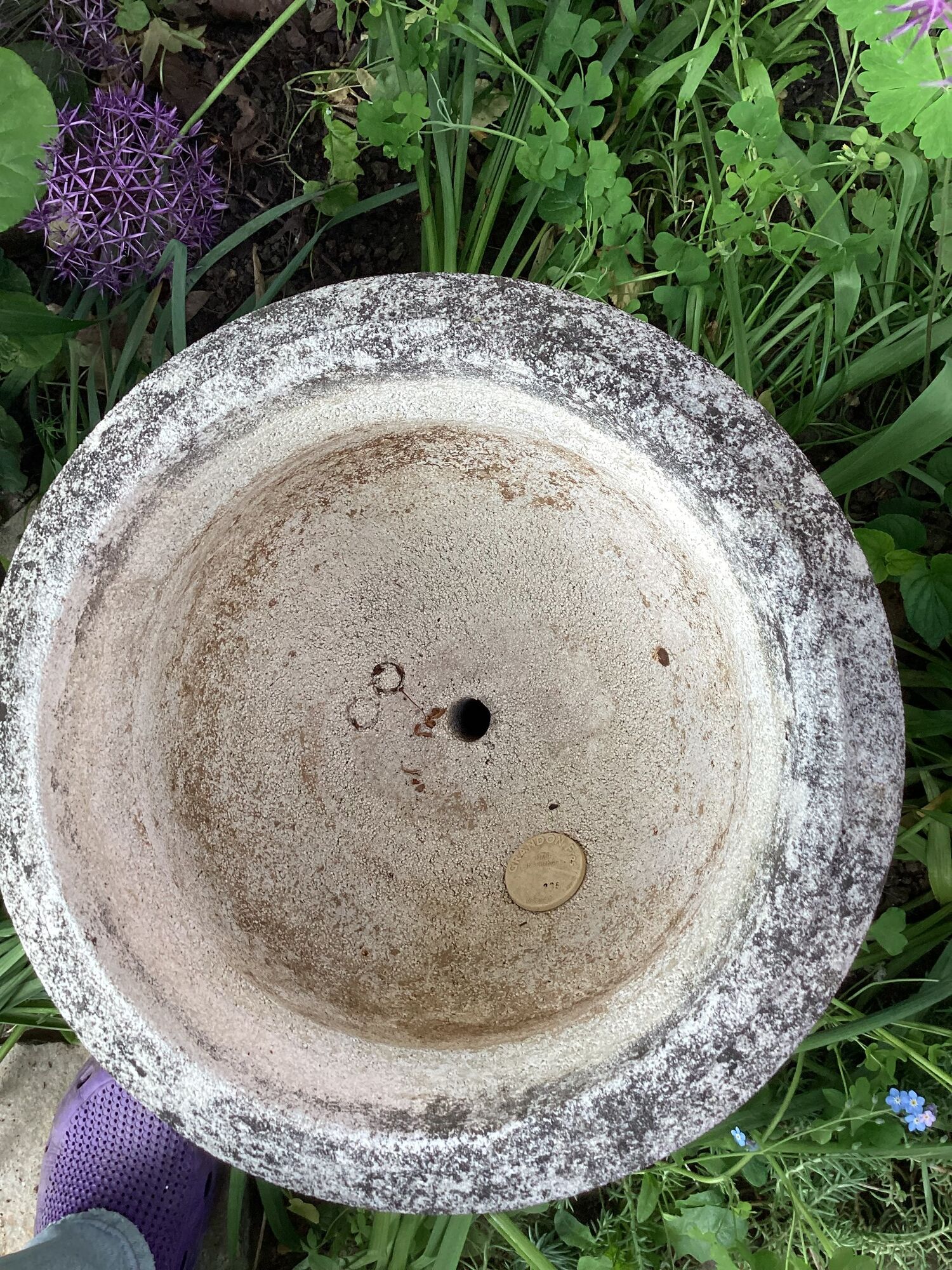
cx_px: 476
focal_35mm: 31
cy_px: 635
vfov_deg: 58.4
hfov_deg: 45.4
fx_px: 1137
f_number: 2.4
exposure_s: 1/120
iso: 64
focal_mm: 3.3
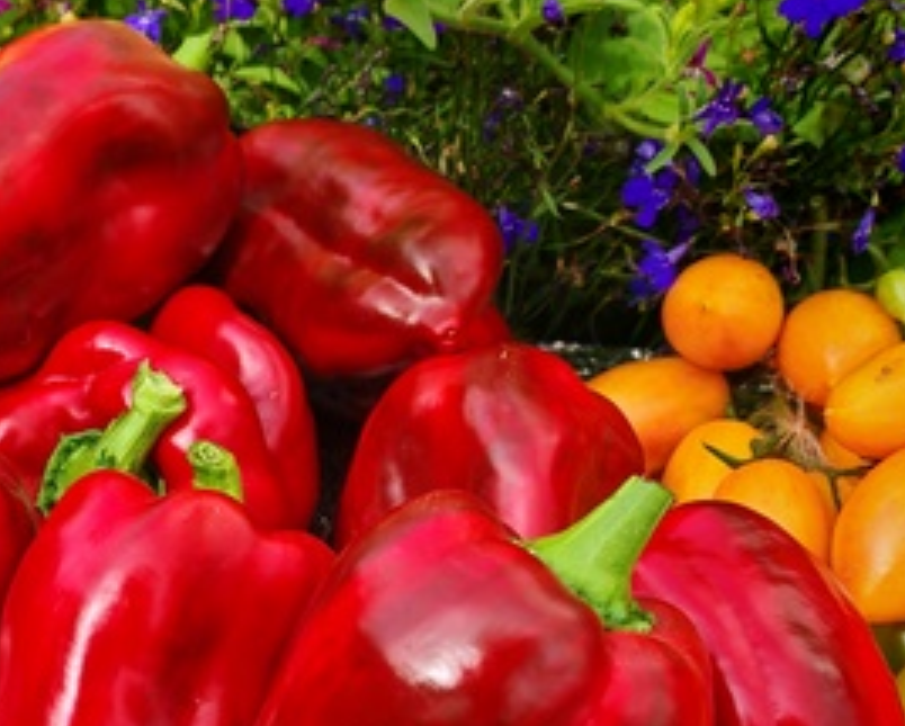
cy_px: 498
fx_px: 1662
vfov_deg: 24.5
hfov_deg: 29.9
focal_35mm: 62
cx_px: 211
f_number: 2
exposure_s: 1/840
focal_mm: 6.83
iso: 50
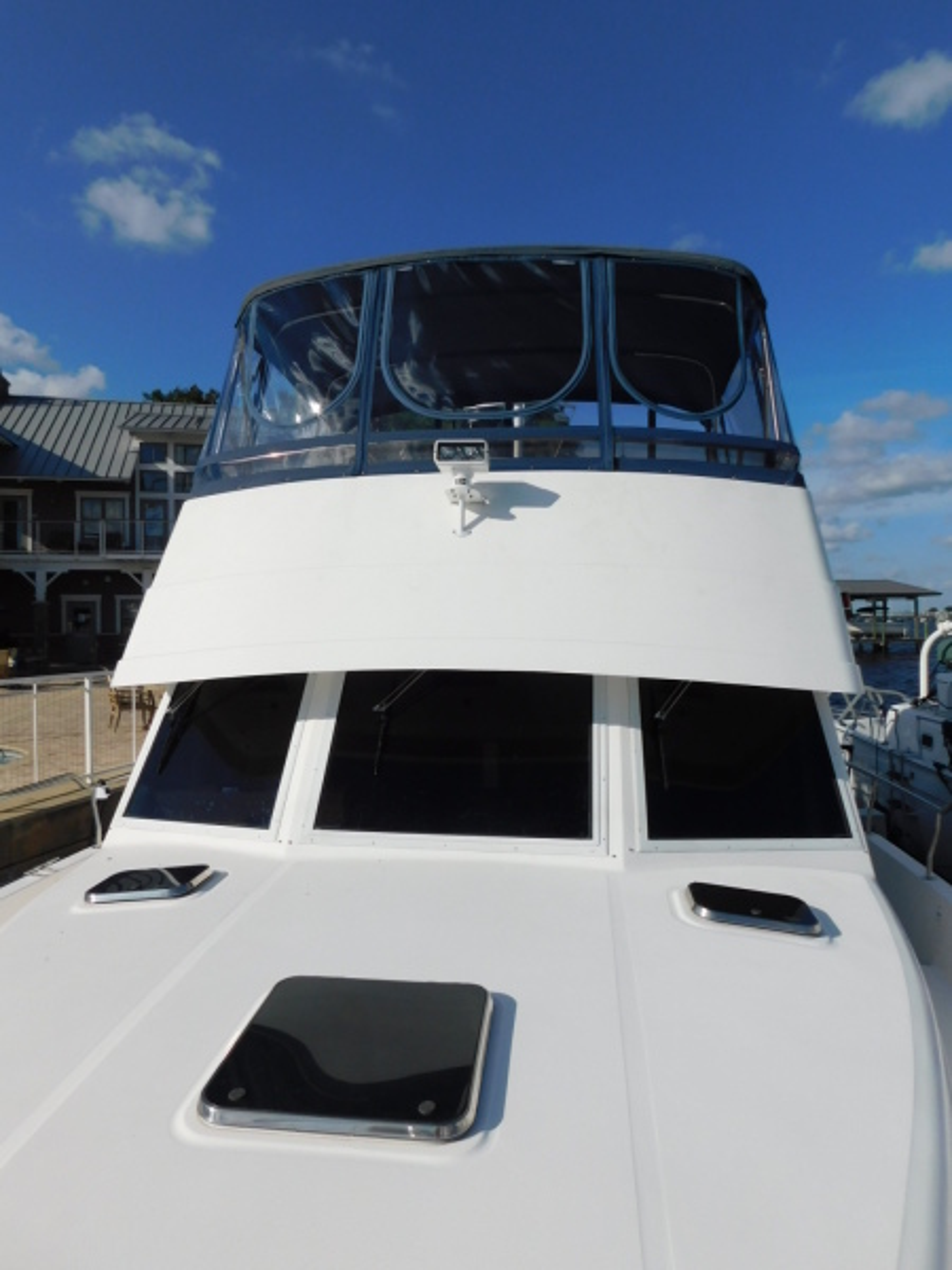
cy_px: 635
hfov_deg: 58.9
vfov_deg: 73.9
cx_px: 476
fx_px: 843
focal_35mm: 23
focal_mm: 4
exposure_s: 1/1250
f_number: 6
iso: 125
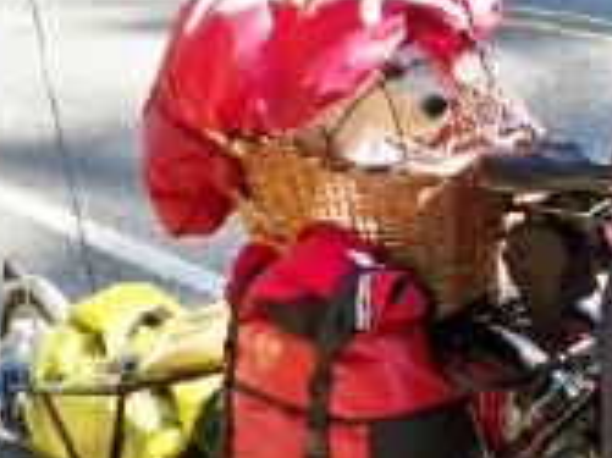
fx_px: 1484
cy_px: 4
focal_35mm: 84
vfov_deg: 17.2
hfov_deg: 22.9
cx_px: 502
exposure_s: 1/80
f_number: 3.1
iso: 64
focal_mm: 6.3
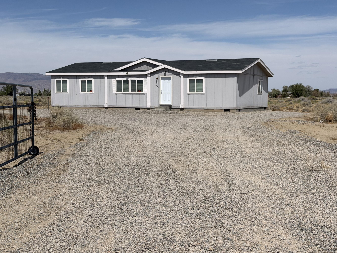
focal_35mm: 54
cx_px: 183
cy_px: 133
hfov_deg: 35.5
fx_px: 526
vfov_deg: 27.0
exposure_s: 1/13333
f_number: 1.78
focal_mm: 6.76
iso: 80
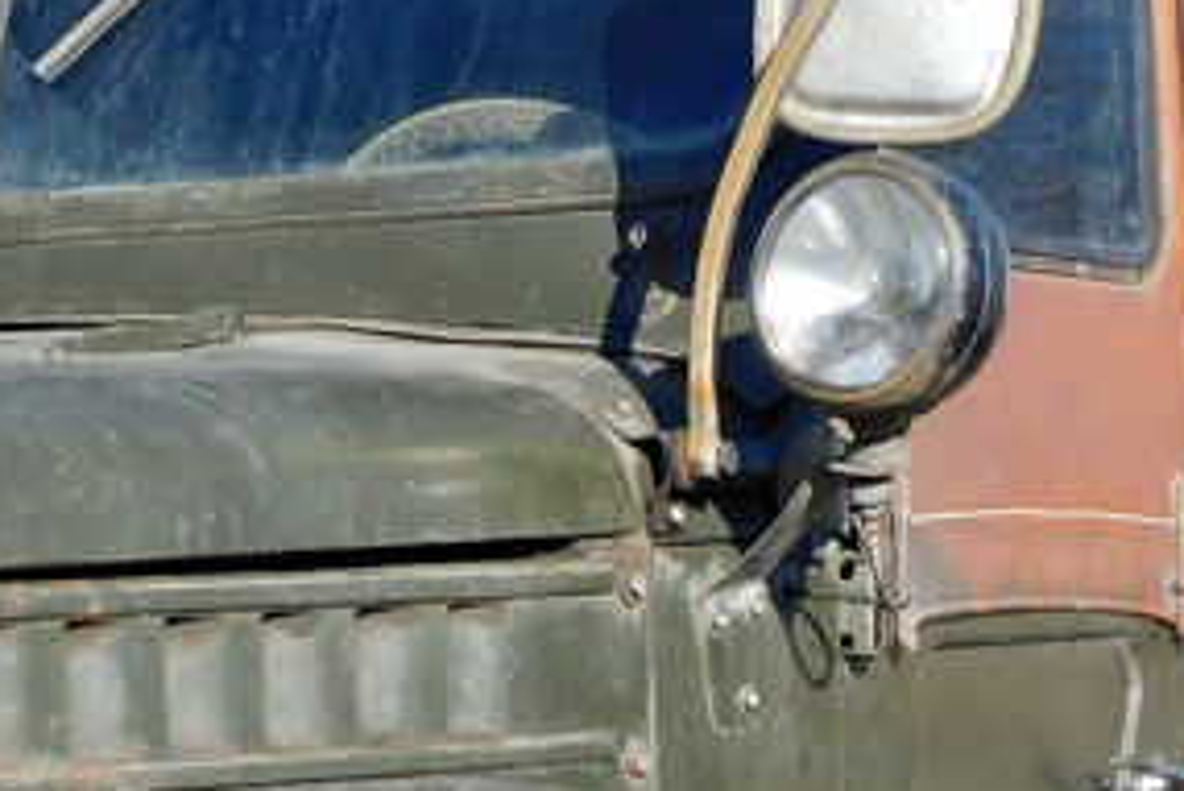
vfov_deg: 8.6
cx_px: -99
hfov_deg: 12.8
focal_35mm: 157
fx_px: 5166
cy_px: 1131
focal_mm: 7.2
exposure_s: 1/640
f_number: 3.8
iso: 125
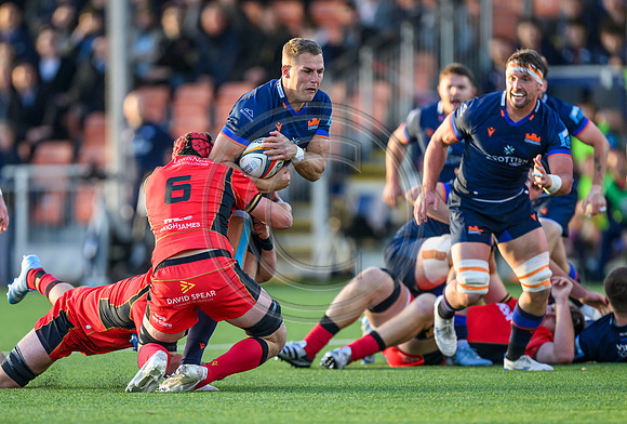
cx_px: 232
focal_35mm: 555
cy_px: 259
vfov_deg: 2.5
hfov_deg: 3.7
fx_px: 9703
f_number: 3.2
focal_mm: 400
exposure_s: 1/2500
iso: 1600
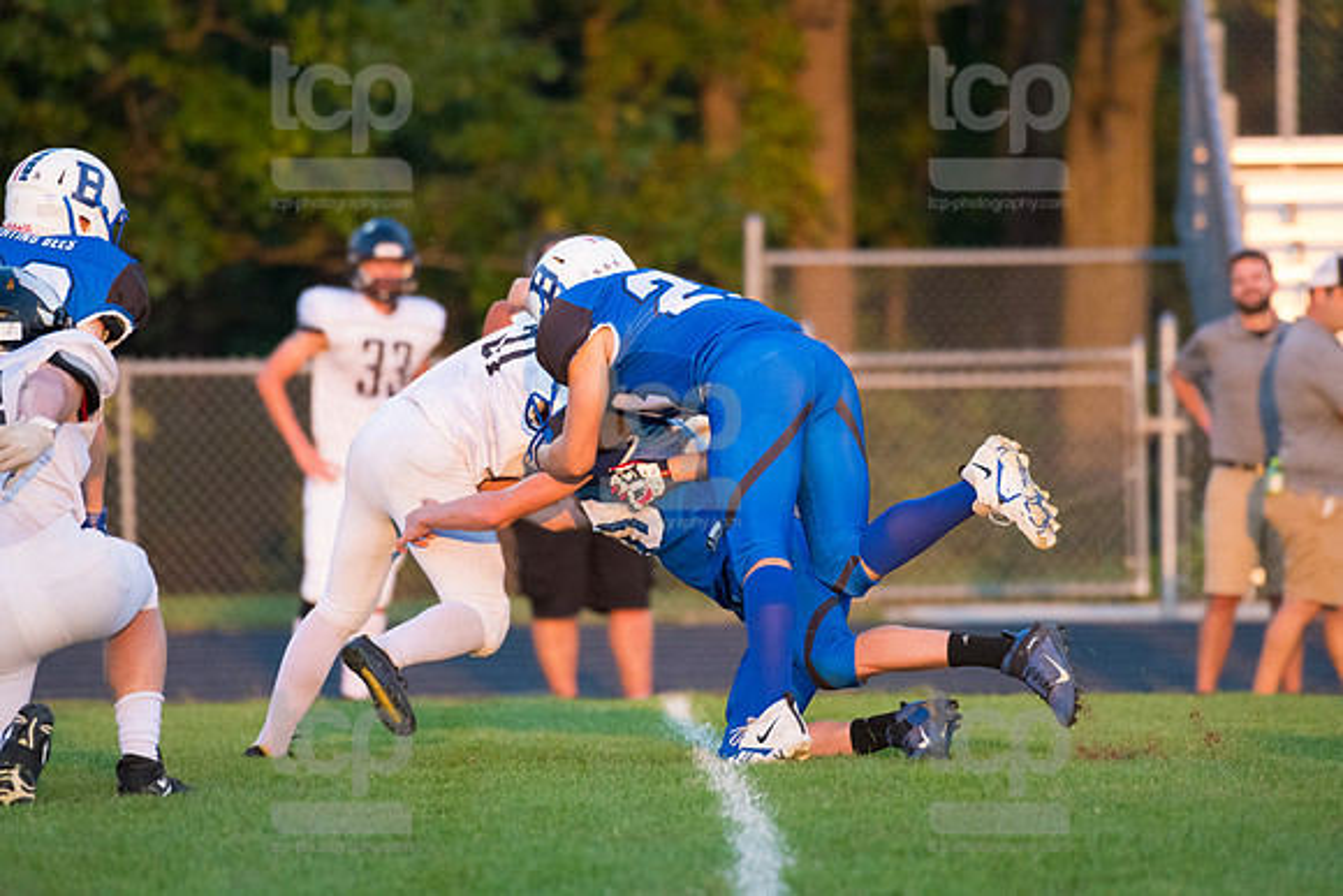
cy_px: 448
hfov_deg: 5.2
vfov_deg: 3.4
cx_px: 672
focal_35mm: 400
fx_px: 14925
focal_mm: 400
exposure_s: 1/1250
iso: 3200
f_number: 5.6
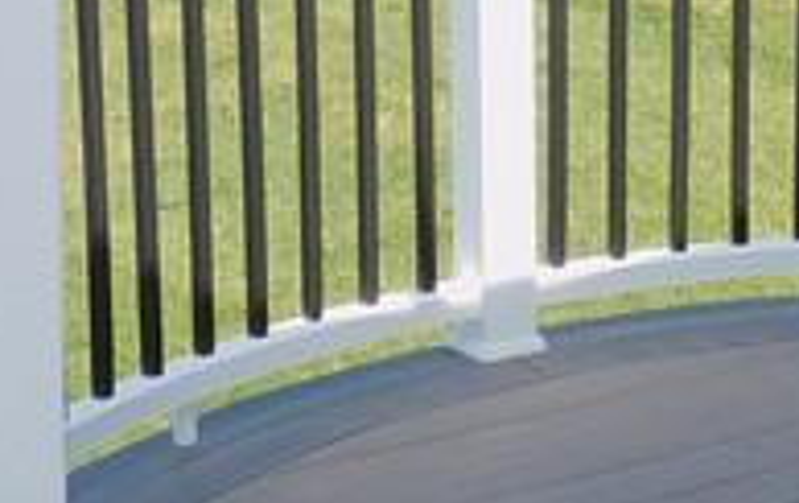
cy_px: -186
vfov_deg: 9.6
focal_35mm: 134
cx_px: 762
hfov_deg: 15.3
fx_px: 2923
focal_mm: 4.3
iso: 125
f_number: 3.3
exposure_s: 1/800
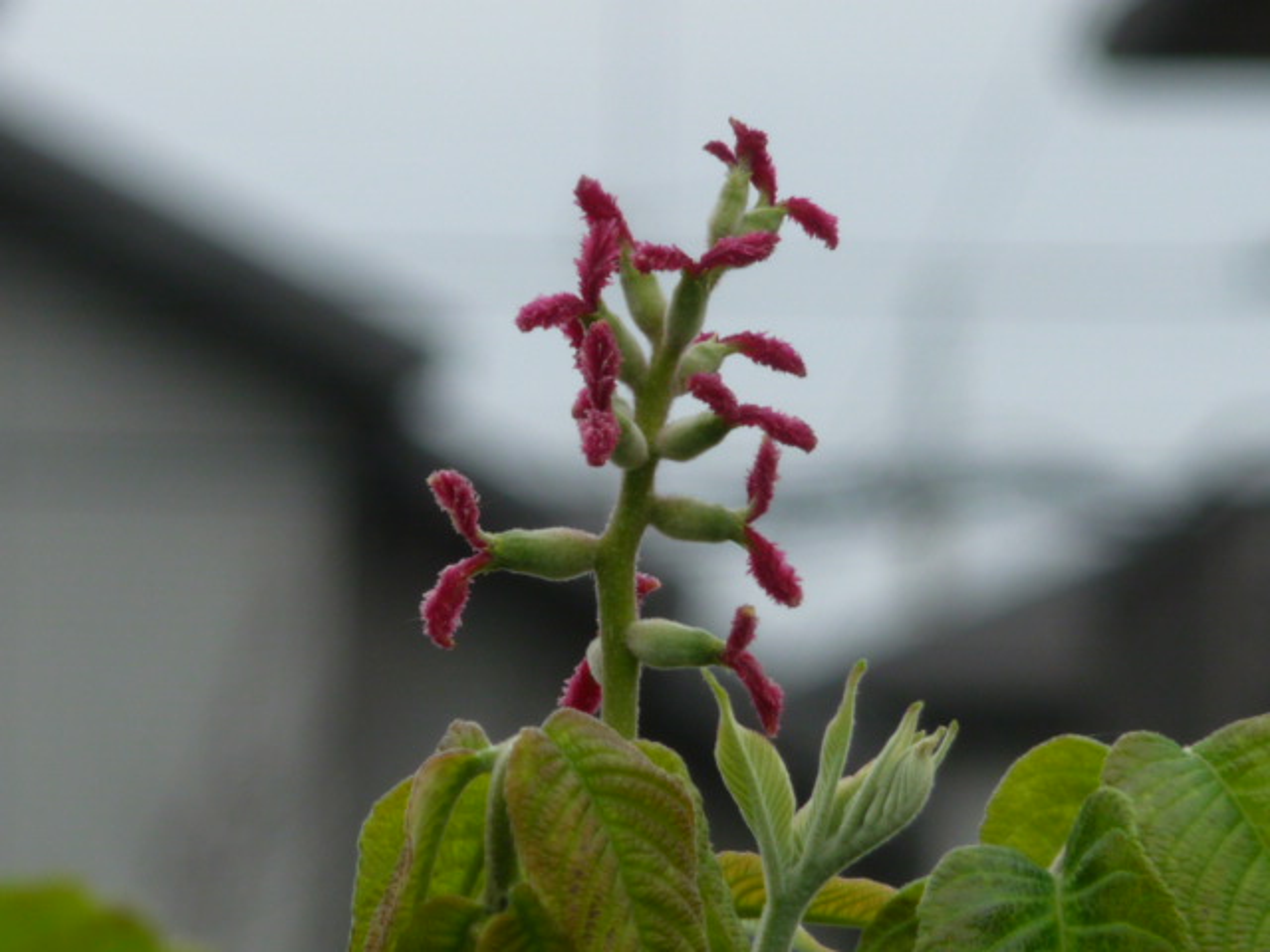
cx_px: 635
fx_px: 17317
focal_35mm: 472
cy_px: 476
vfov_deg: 3.2
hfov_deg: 4.2
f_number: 4.9
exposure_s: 1/250
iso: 100
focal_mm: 47
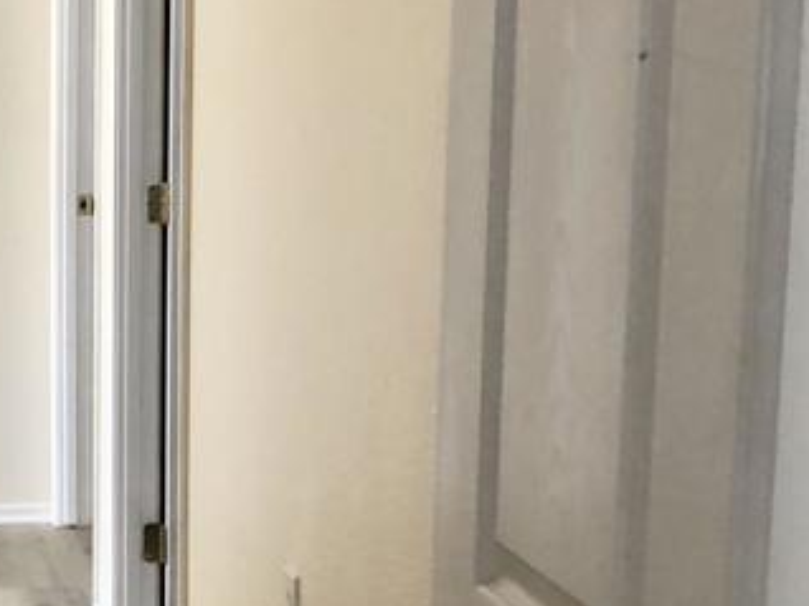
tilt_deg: -8.1
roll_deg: +1.9
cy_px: 434
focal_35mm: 90
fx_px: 2103
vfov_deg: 16.3
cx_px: -119
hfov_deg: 20.6
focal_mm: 4
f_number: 1.8
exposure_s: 1/15
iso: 40
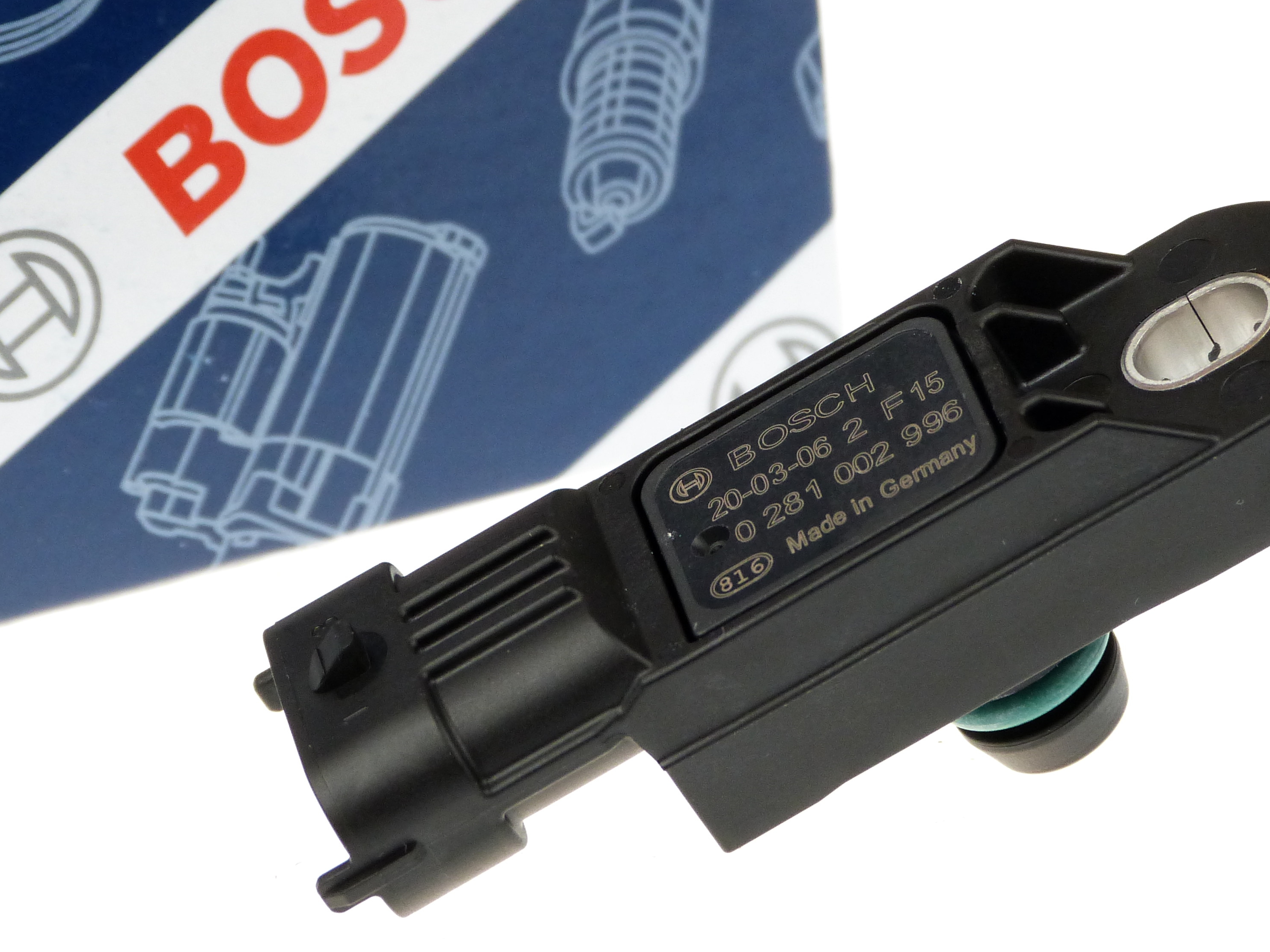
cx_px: 722
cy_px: 431
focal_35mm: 209
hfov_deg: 9.5
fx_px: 7668
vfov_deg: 7.1
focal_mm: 27.9
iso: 200
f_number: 3.7
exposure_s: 1/160
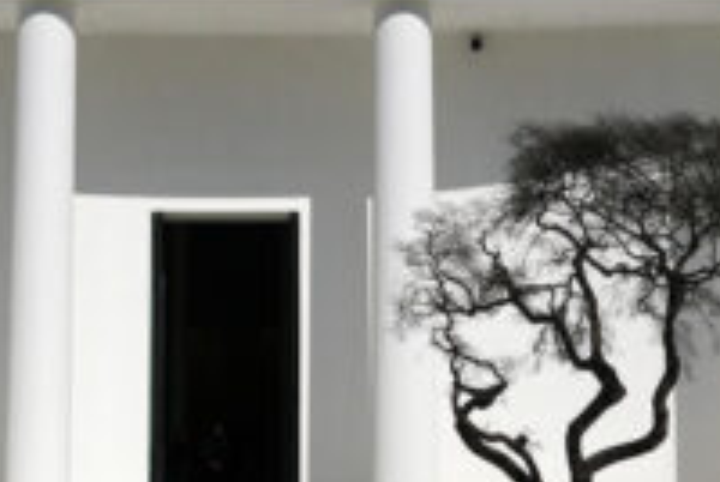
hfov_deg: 20.5
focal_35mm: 99
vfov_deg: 13.9
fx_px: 1983
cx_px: 227
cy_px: 203
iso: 100
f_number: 11
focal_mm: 33
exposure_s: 1/640
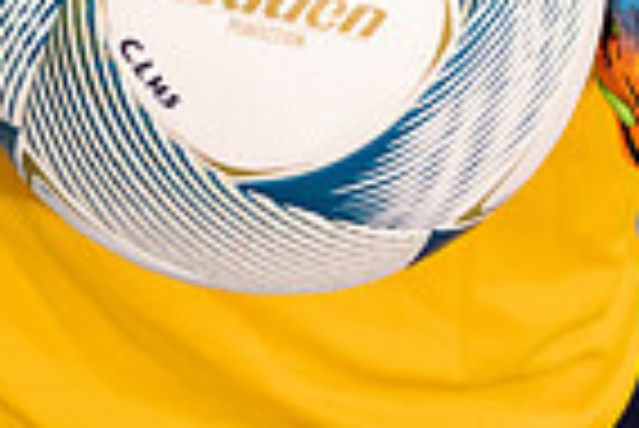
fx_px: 1972
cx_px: 252
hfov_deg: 18.4
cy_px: -563
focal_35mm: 111
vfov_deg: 10.7
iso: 50
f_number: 5
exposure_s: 1/250
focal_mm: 35
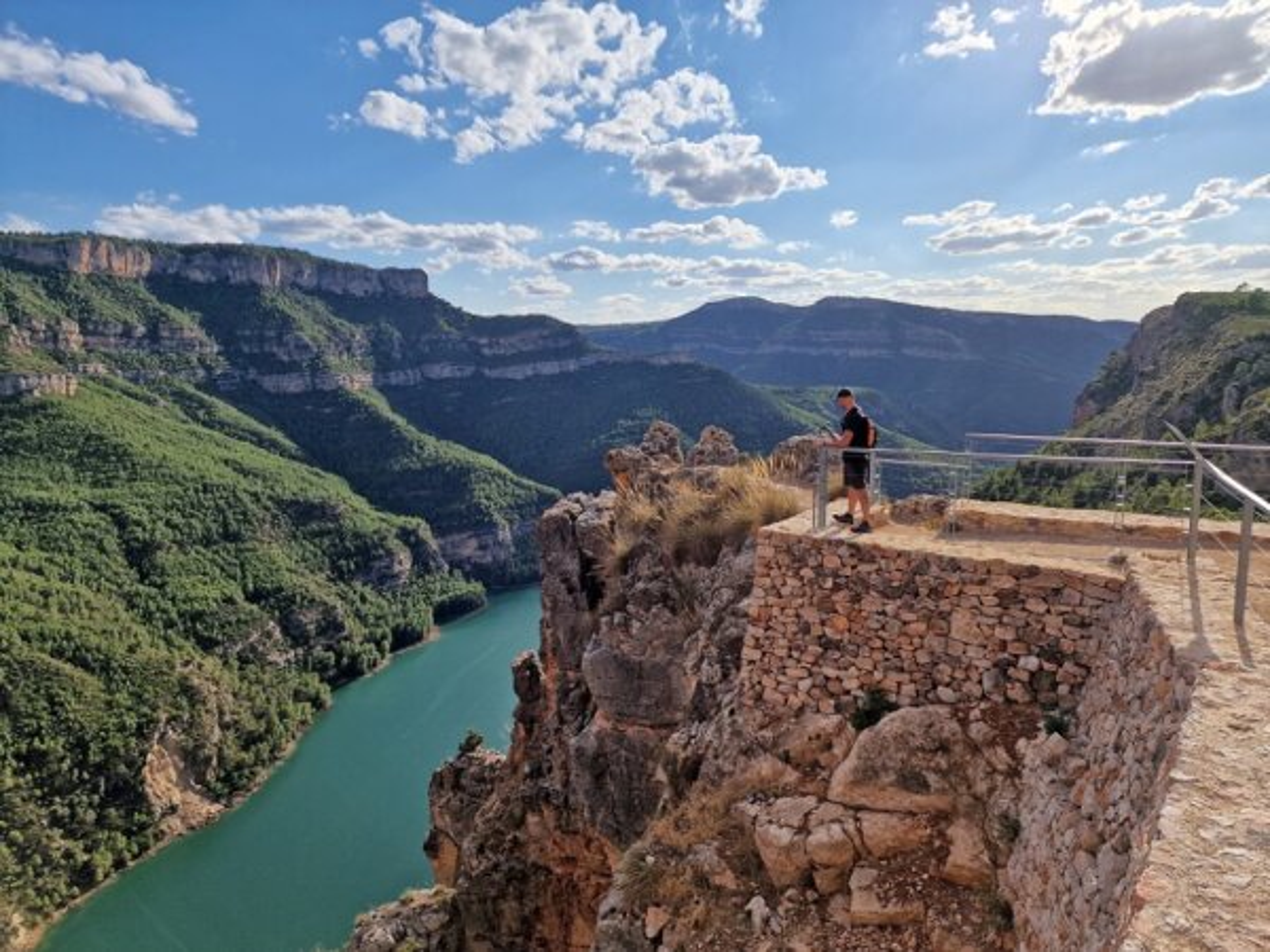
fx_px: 844
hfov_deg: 73.9
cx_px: 635
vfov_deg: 58.9
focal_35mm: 23
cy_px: 476
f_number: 1.8
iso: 50
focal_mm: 6.4
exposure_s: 1/1900
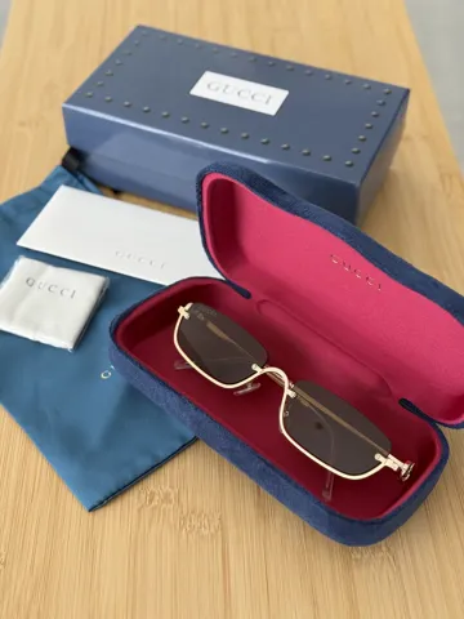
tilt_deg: -47.2
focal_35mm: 48
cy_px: 310
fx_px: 858
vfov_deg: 39.7
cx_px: 232
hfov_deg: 30.3
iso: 64
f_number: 1.78
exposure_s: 1/255
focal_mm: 6.76
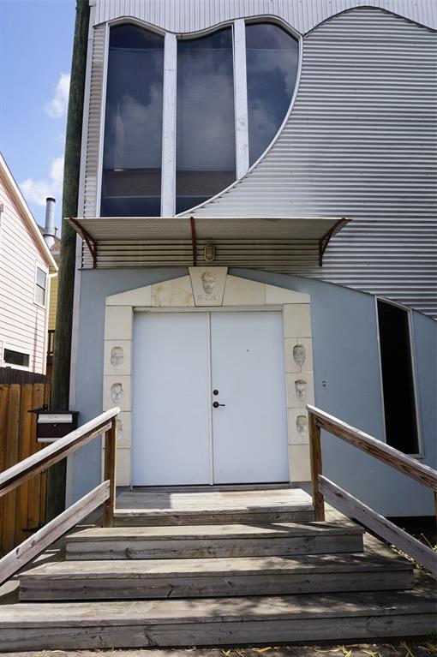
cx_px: 218
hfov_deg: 53.1
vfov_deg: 73.8
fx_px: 438
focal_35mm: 24
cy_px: 328
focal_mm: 16
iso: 100
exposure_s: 1/125
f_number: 11
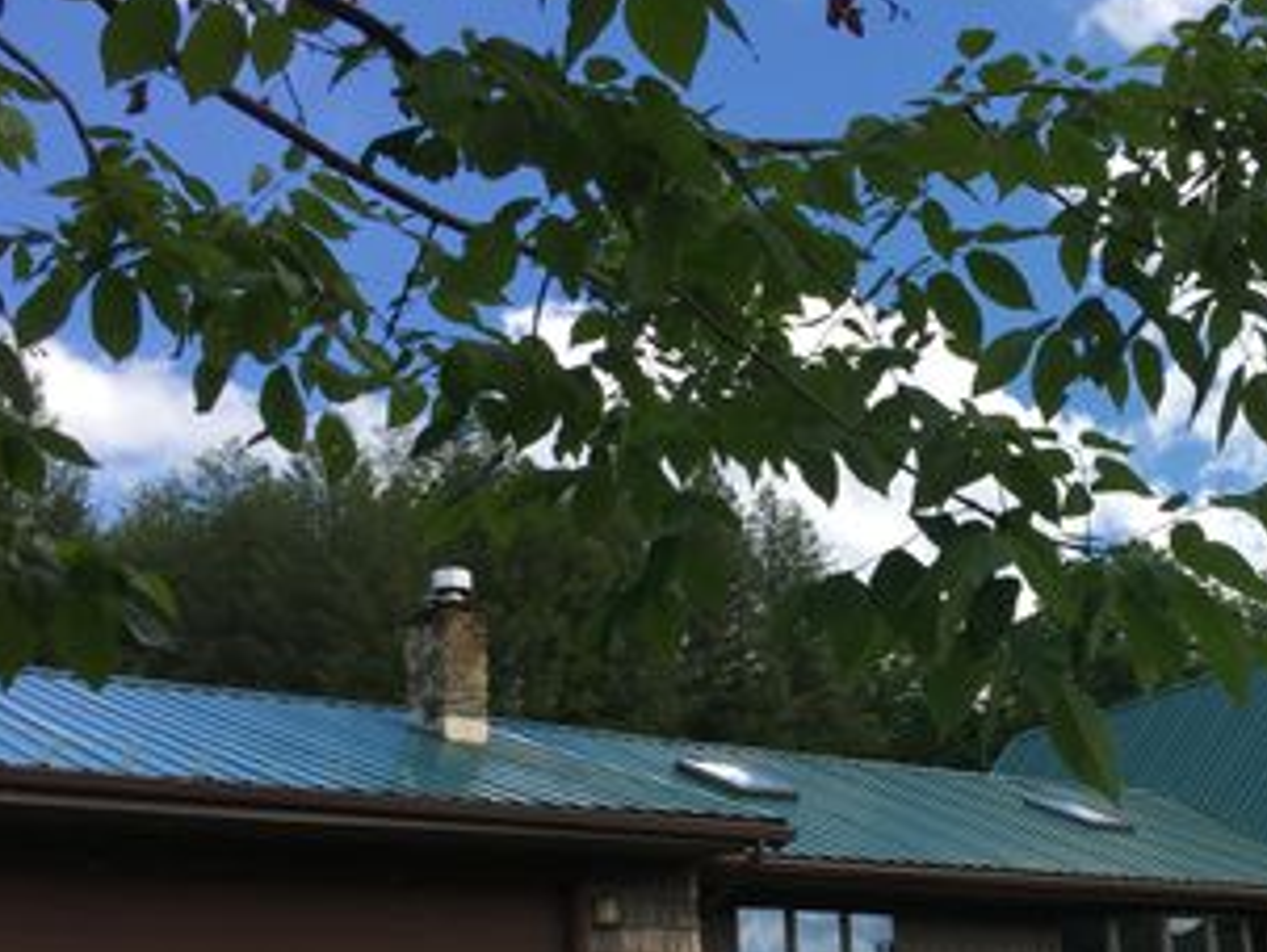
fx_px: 1758
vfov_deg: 29.6
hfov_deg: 38.5
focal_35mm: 48
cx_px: 969
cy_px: 757
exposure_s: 1/905
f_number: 2.2
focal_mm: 4.15
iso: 25
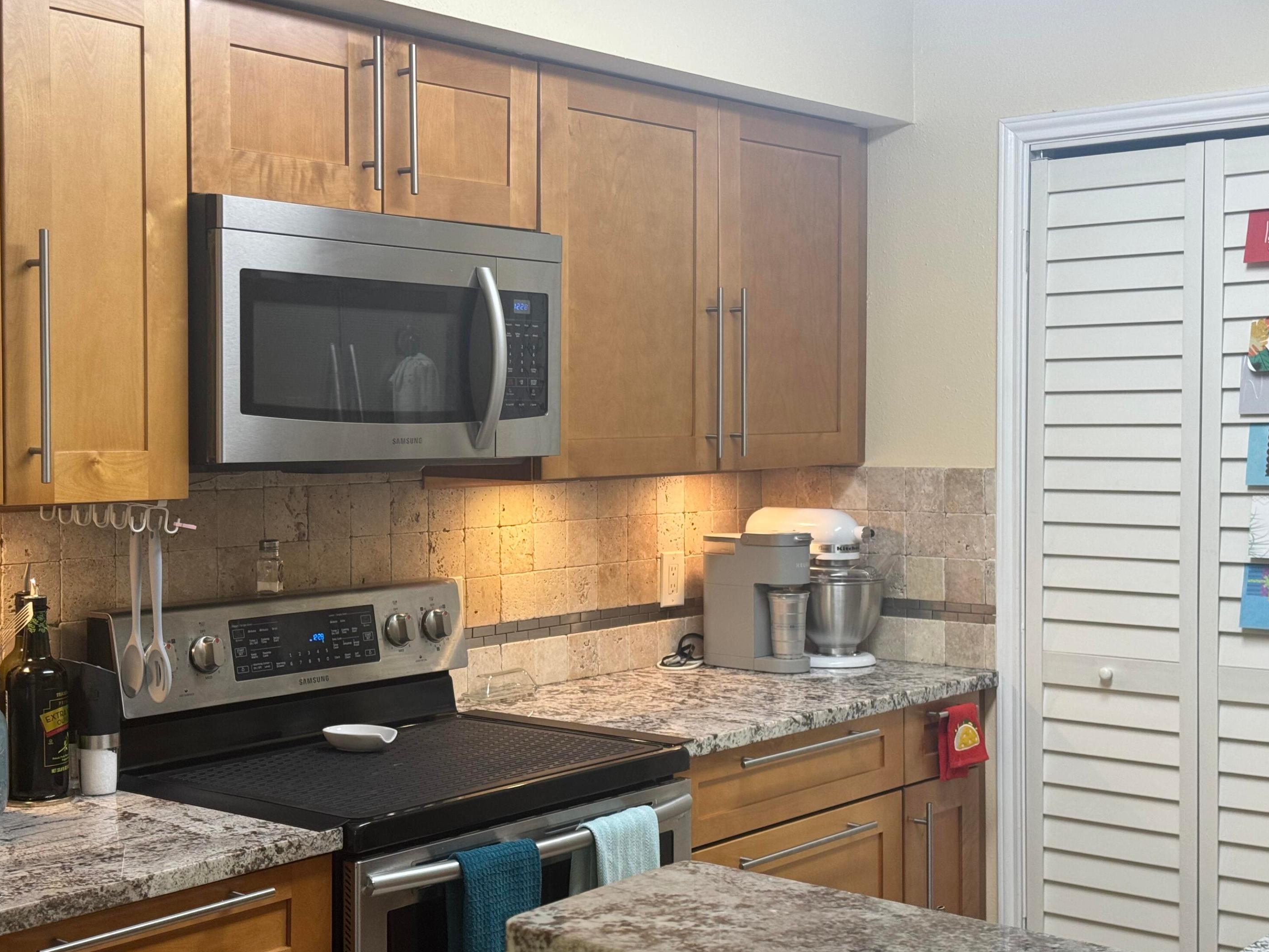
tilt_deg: -1.8
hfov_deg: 38.9
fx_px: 1796
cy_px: 484
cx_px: 631
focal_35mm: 49
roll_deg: +0.6
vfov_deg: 29.7
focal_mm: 6.76
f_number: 1.78
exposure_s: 1/60
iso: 125
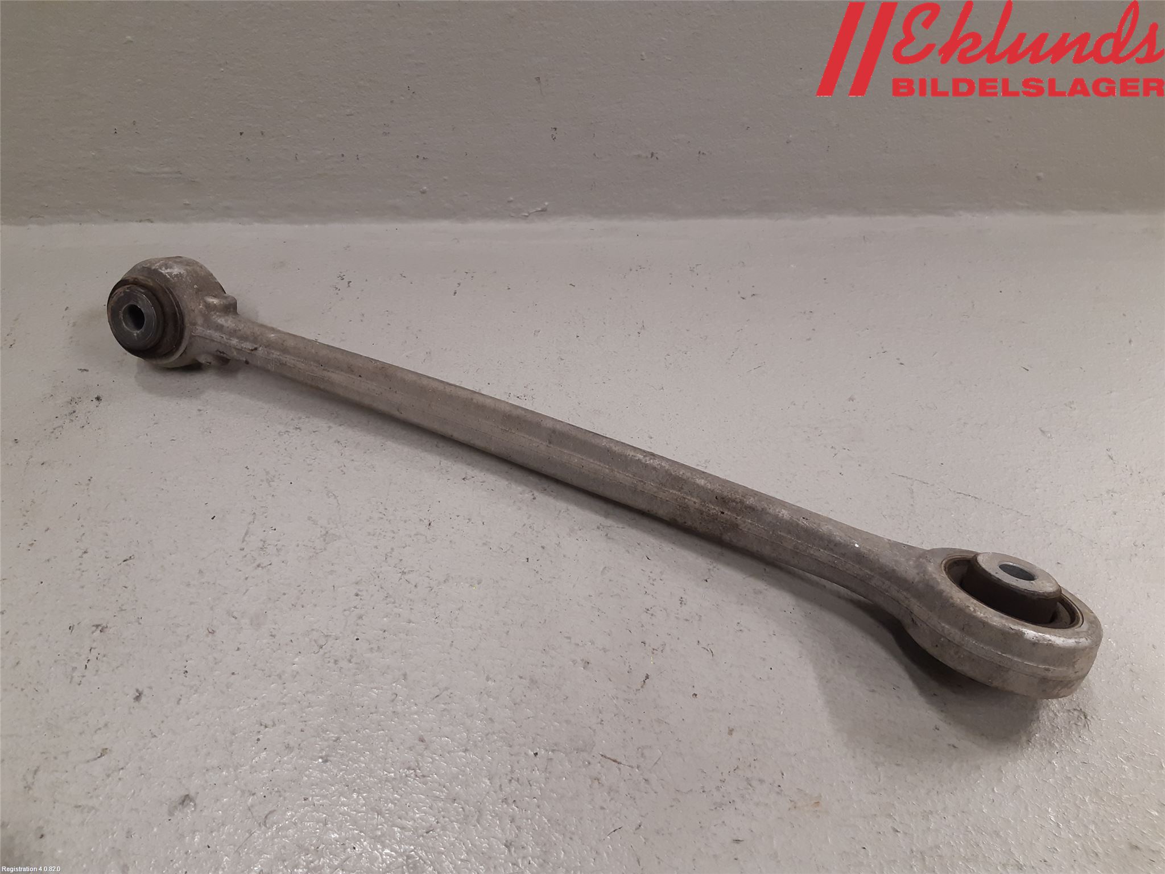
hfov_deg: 67.3
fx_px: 875
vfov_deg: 53.1
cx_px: 582
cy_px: 437
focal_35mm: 26
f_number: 1.7
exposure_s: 1/50
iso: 100
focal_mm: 3.93
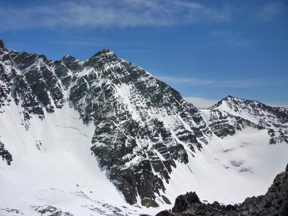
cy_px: 108
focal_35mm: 29
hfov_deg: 61.7
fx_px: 241
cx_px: 144
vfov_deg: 48.2
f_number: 7.1
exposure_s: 1/640
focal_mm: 5.2
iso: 125
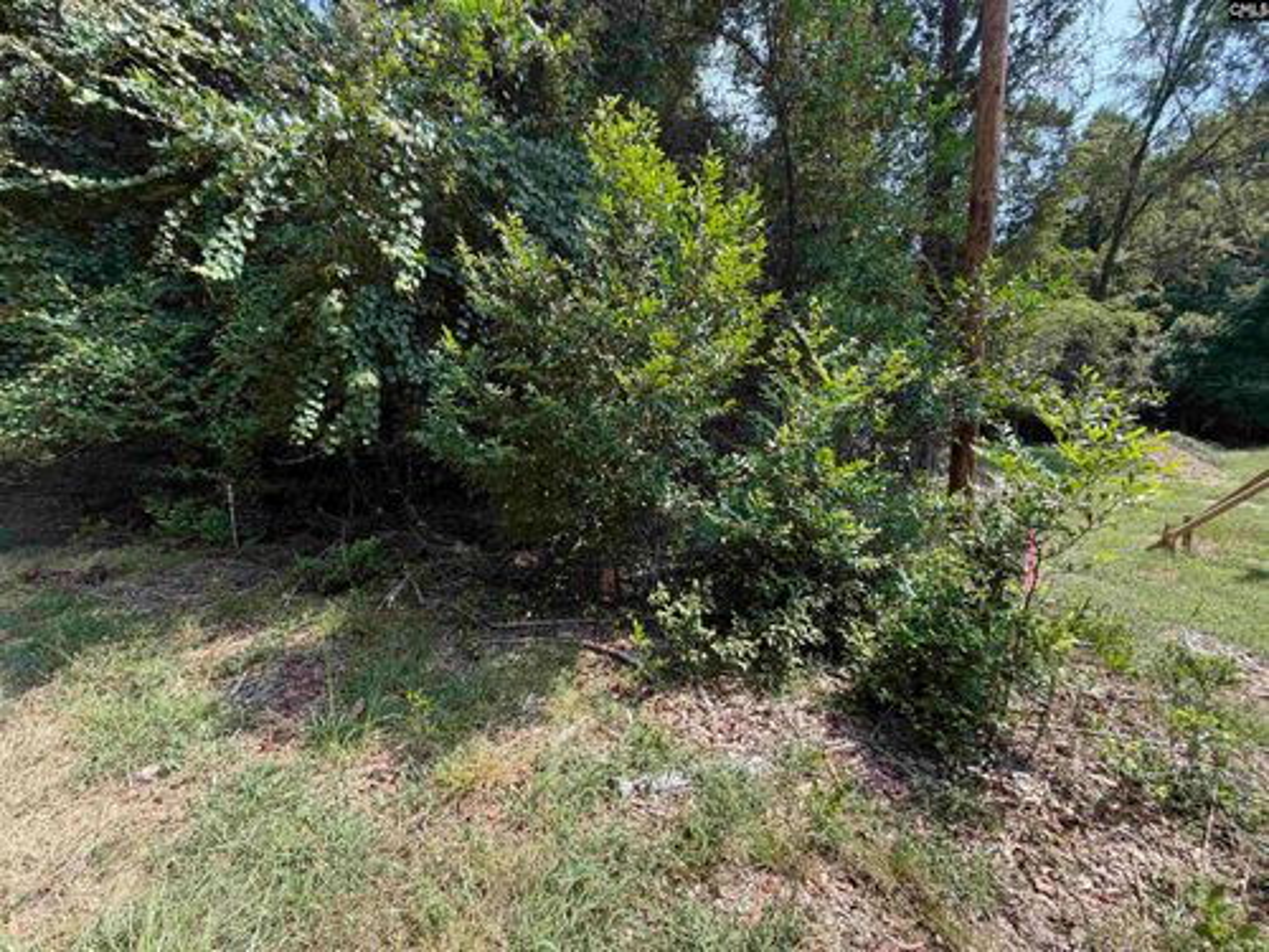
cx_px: 634
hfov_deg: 102.1
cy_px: 476
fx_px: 513
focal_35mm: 14
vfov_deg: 85.7
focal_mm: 2.22
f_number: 2.2
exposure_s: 1/439
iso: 64
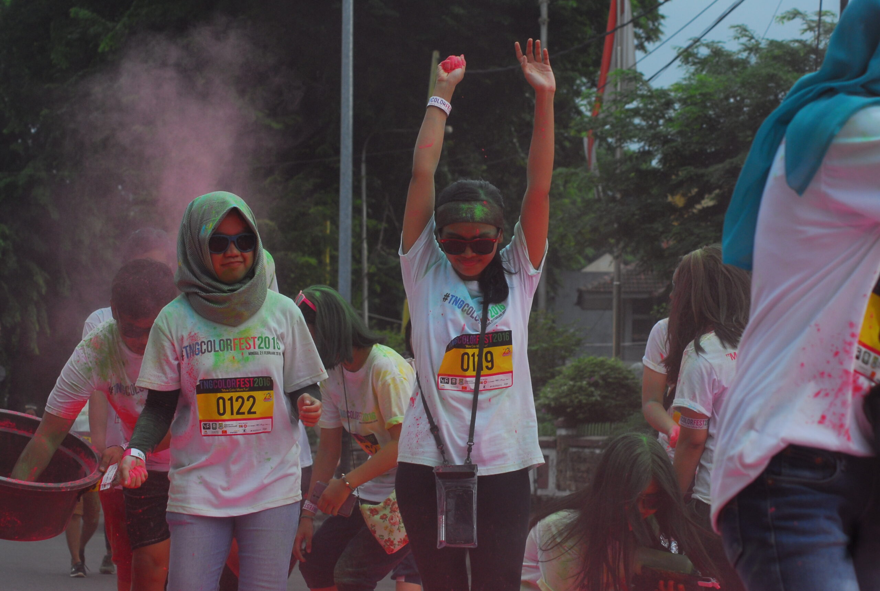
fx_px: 2572
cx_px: 440
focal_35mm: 105
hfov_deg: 19.4
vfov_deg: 13.1
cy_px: 296
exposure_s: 1/500
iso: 320
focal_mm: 70
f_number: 6.3
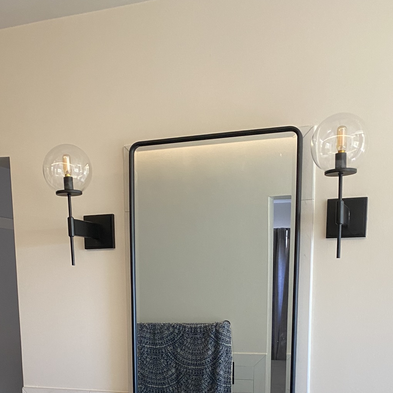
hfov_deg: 36.7
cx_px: 160
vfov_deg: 34.0
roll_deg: -0.9
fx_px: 591
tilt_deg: -7.9
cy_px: 380
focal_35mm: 46
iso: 125
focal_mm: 4.25
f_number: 1.8
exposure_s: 1/61
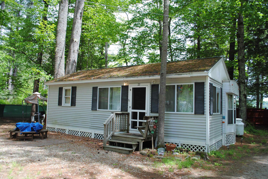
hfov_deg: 67.3
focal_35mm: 27
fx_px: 201
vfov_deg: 48.0
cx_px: 134
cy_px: 90
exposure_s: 1/125
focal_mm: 18
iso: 100
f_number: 5.6
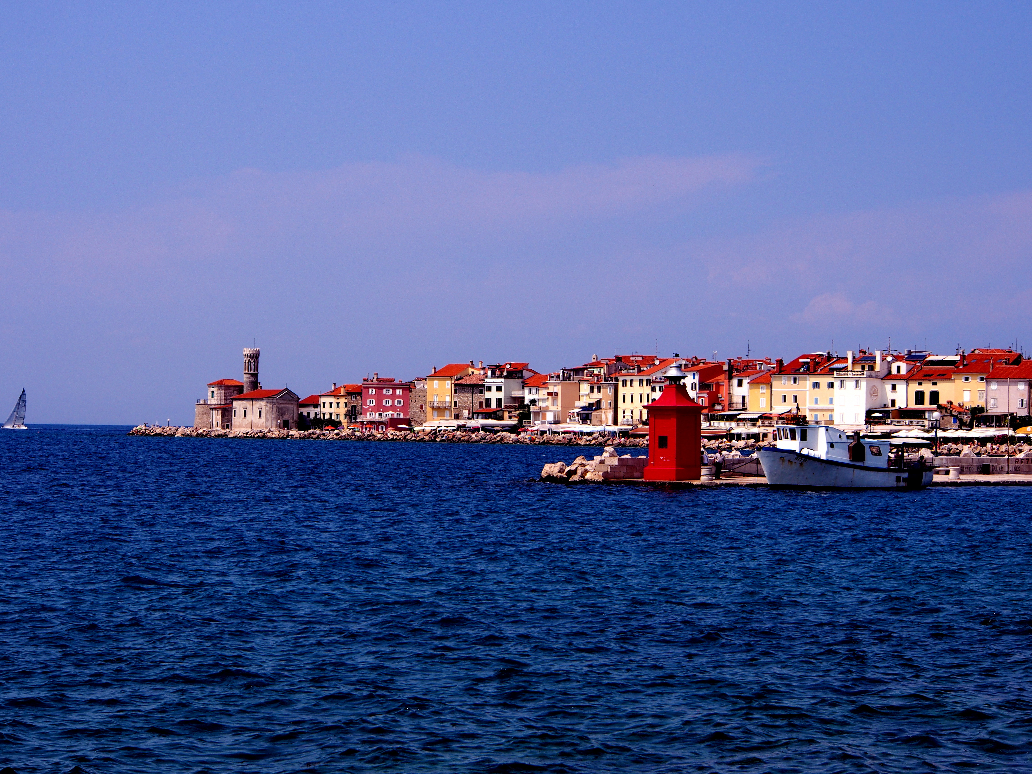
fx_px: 2743
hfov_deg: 21.3
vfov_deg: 16.1
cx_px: 516
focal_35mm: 92
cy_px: 387
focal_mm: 46
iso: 200
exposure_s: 1/400
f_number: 11
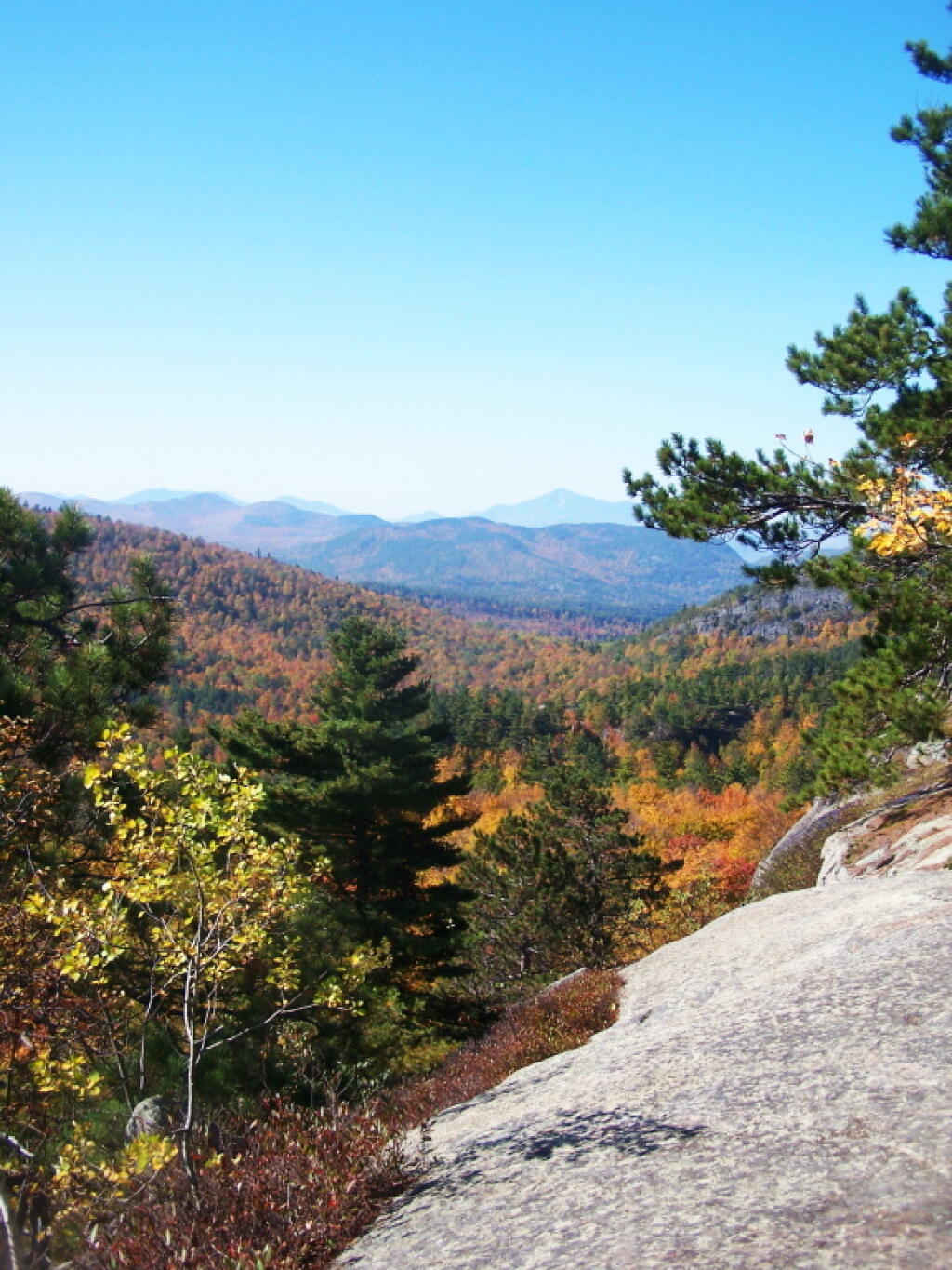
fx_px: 1467
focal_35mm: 40
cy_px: 635
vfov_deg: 46.8
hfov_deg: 36.0
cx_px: 476
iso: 80
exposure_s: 1/1000
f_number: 2.8
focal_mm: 6.7
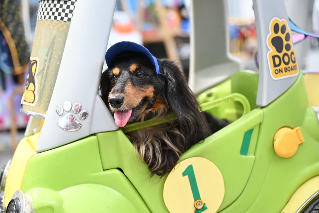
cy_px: 106
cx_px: 160
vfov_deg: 23.8
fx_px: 505
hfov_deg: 35.1
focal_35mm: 57
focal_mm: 57
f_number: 2.8
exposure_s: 1/200
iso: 320
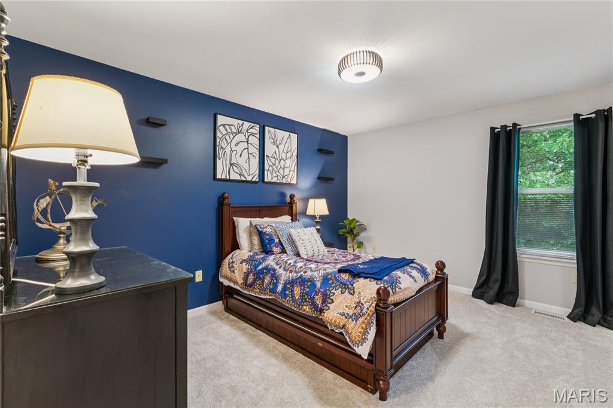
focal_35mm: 16
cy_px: 204
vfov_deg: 74.4
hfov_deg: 97.5
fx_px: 269
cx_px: 306
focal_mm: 15.8
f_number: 13
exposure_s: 1.6
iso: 320
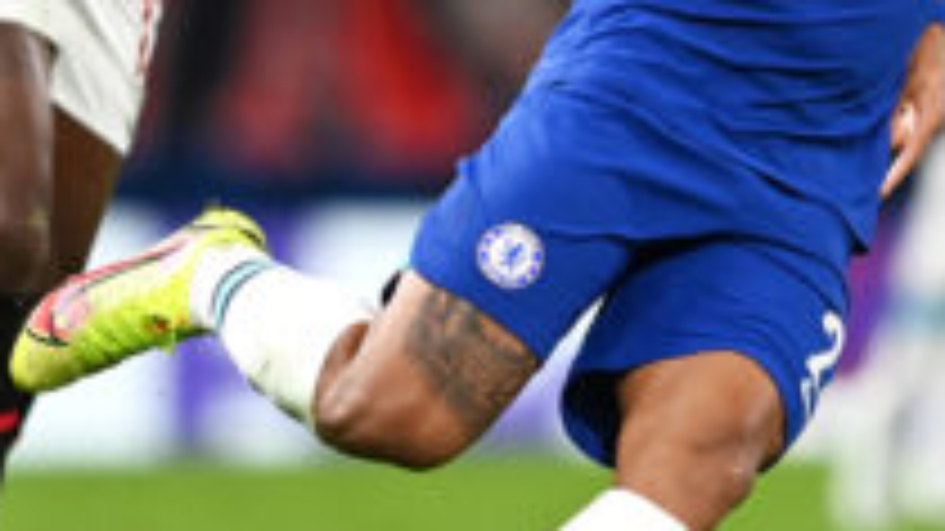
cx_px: 801
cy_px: -135
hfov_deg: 1.4
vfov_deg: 0.8
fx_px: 37577
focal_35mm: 1500
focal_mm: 400
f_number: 2.8
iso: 2000
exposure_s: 1/1600
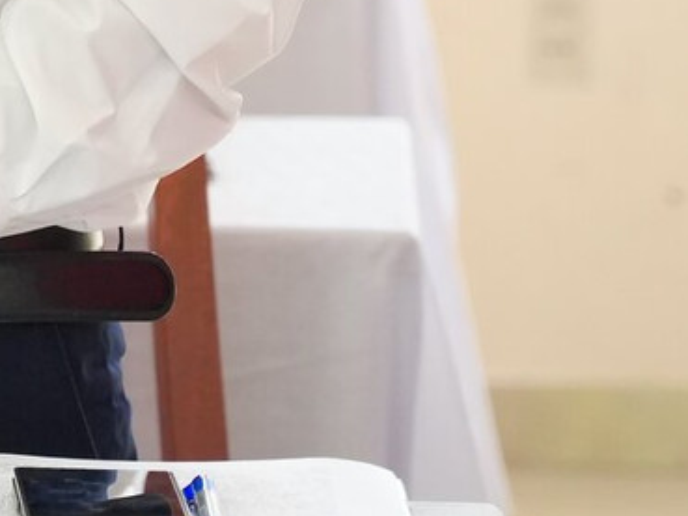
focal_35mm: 320
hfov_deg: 6.0
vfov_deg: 4.6
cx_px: -897
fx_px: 6362
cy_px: -335
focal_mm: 60
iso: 2000
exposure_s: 1/800
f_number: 3.2
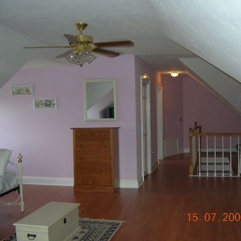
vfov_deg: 40.9
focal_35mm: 41
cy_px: 120
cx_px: 139
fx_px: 323
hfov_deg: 40.8
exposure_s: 1/60.1
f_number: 2.9
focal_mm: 5.7
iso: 101
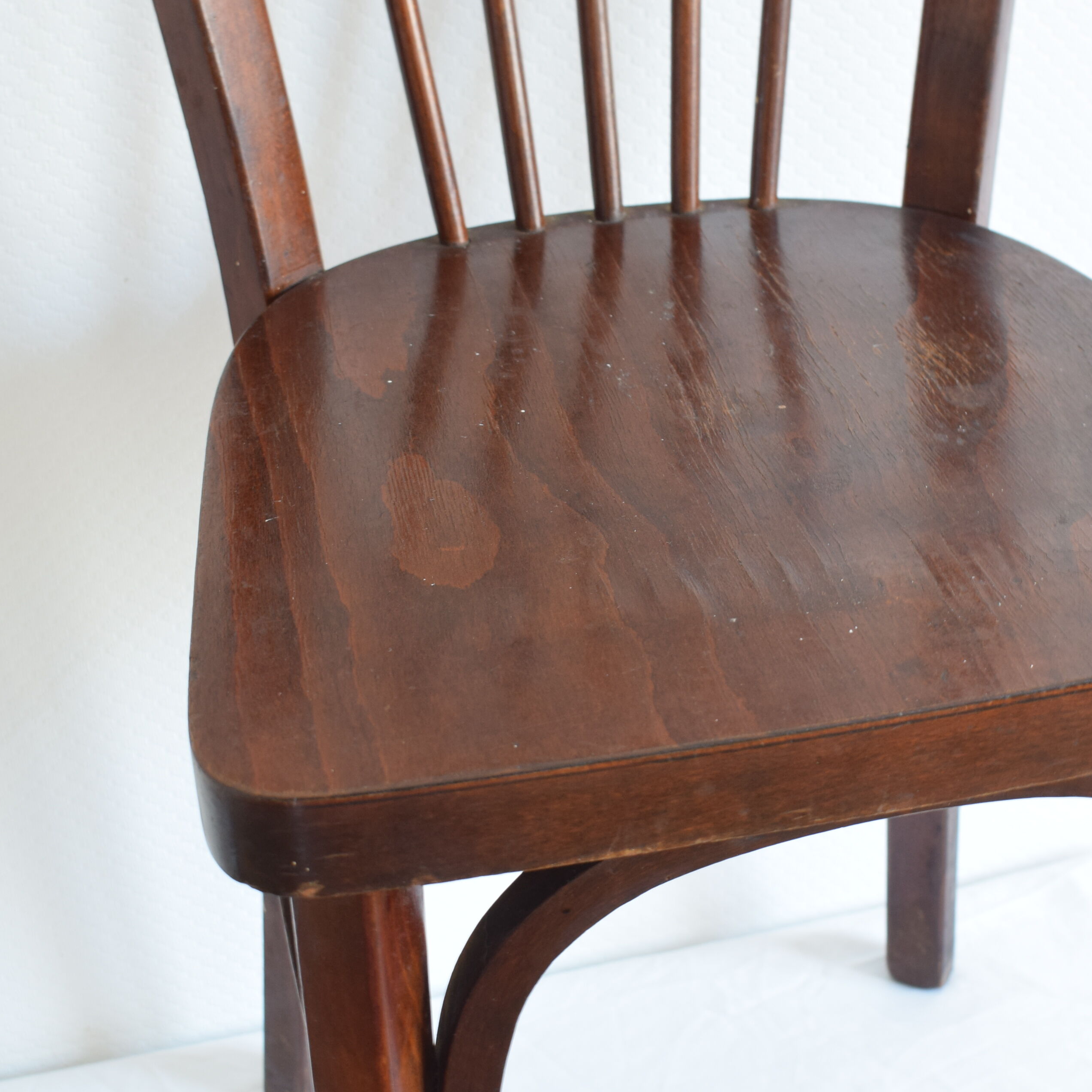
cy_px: 570
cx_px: 710
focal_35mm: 63
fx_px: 2248
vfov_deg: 27.3
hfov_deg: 27.2
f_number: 6.3
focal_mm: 28
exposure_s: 1/4
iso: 400
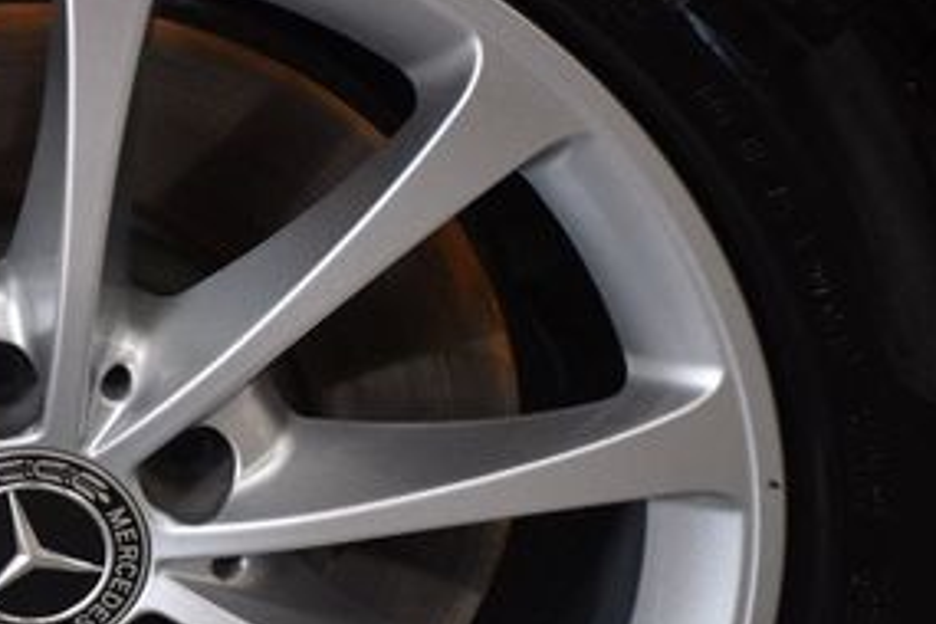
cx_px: 59
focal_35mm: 202
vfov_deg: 6.8
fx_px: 5252
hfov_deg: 10.1
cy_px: 466
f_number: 5
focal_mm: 60
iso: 1000
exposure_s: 1/125
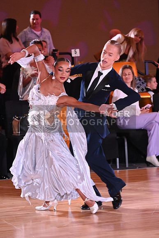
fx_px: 960
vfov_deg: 14.2
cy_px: 119
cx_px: 80
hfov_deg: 9.5
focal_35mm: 145
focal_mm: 145
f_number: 4.5
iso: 5000
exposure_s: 1/400
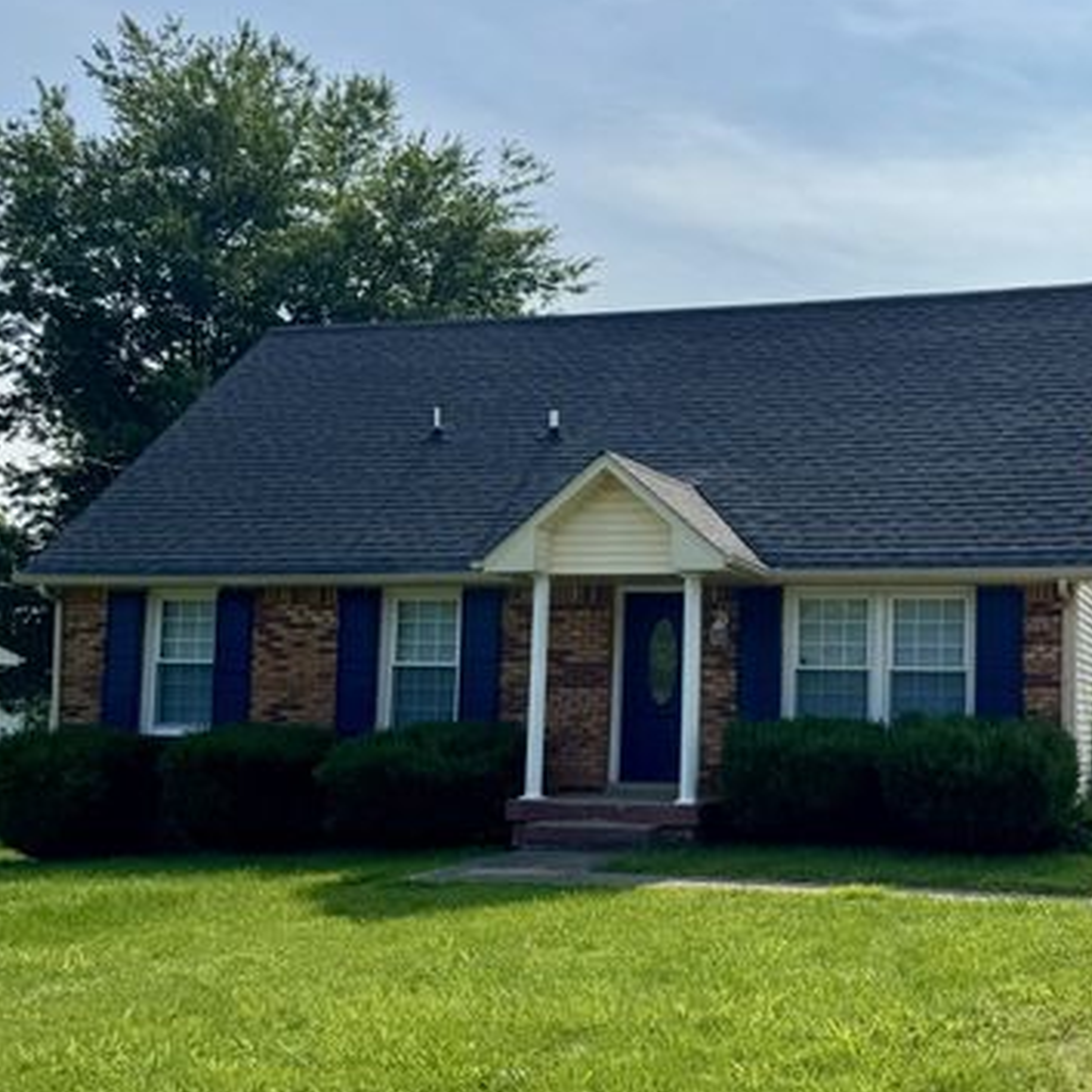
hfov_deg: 52.6
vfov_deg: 54.0
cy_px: 560
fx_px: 1071
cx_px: 762
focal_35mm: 30
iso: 80
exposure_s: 1/9009
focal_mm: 6.76
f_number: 1.78
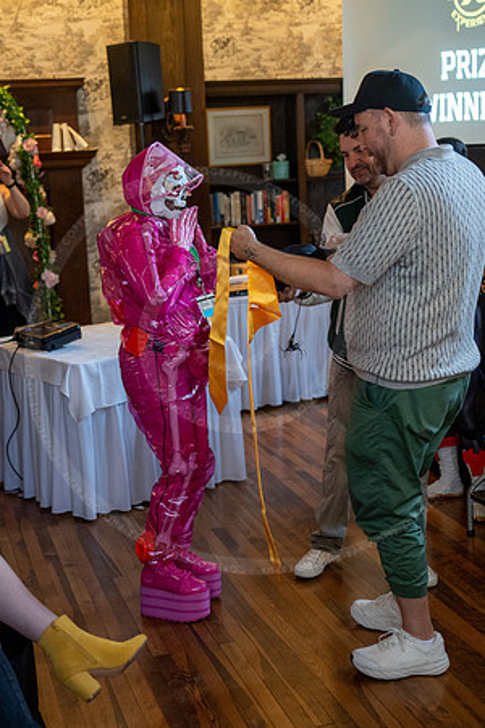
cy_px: 364
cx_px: 242
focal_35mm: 54
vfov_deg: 36.9
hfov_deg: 25.1
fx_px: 1091
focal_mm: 36
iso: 2200
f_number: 2
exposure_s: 1/250
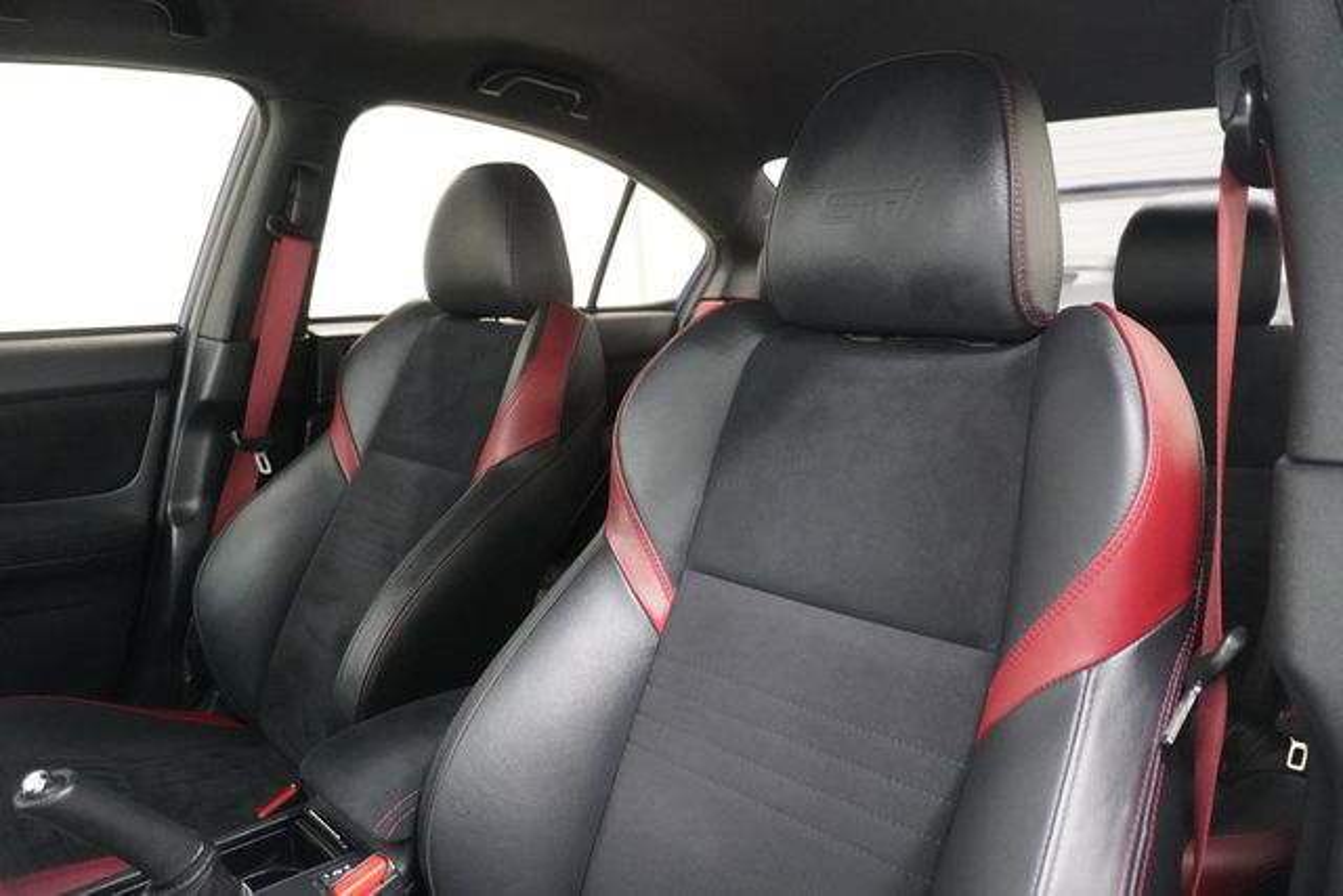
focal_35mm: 24
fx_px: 895
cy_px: 448
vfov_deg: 53.2
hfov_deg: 73.7
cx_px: 672
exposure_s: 1/160
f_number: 3.5
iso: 6400
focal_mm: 16
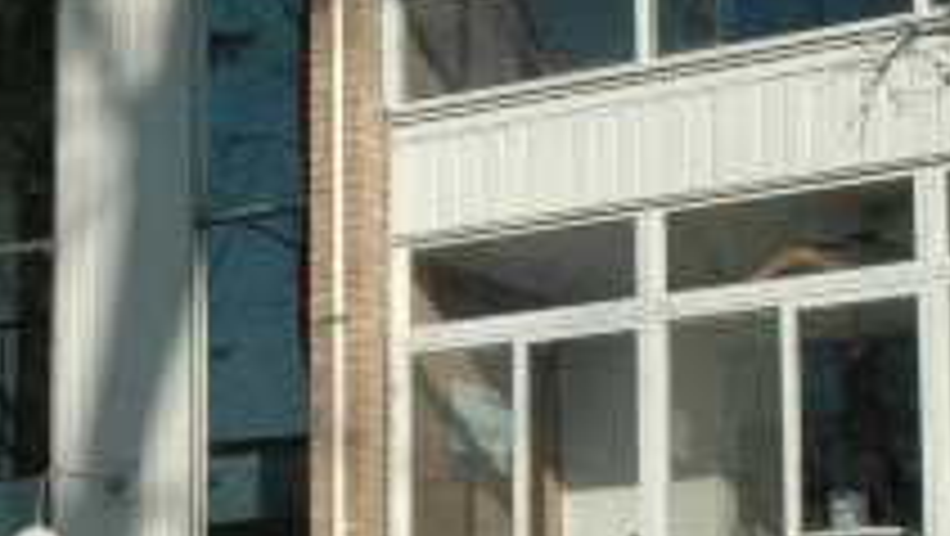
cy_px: 432
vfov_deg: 9.4
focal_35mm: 129
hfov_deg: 16.5
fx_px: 3241
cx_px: 140
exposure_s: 1/500
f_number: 22
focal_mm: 27
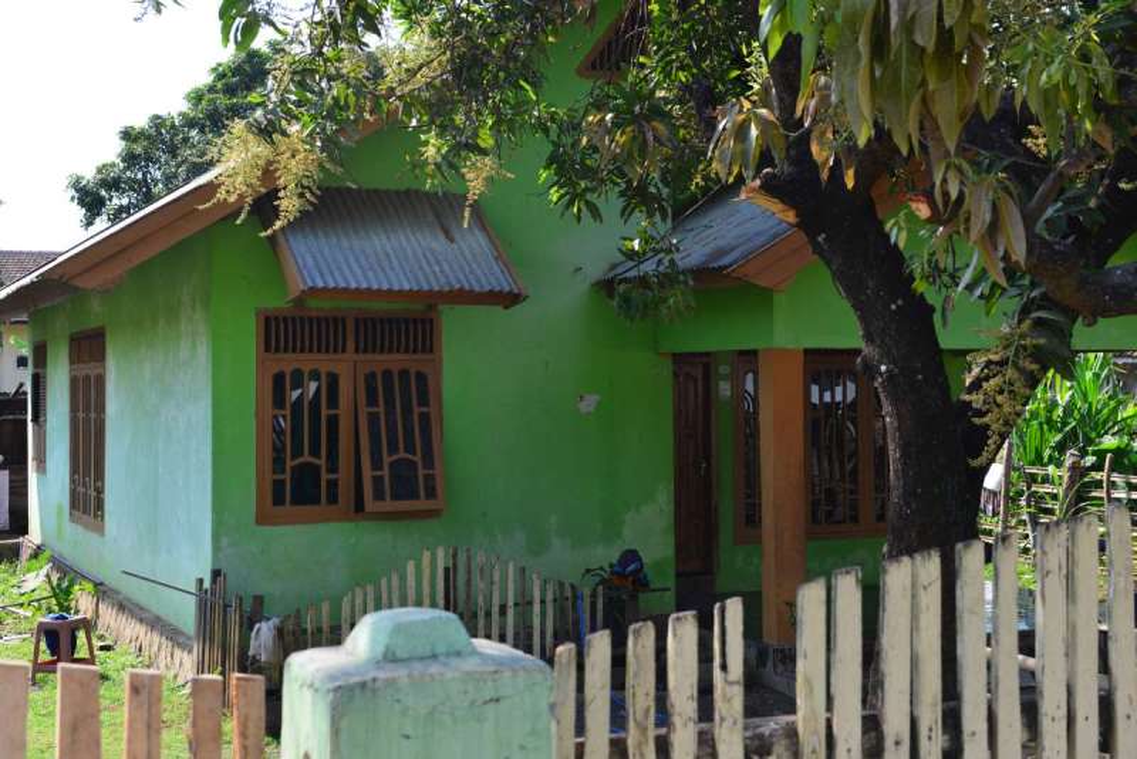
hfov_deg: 36.2
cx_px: 568
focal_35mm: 55
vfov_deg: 24.6
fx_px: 1738
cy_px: 380
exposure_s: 1/250
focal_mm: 55
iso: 250
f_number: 8
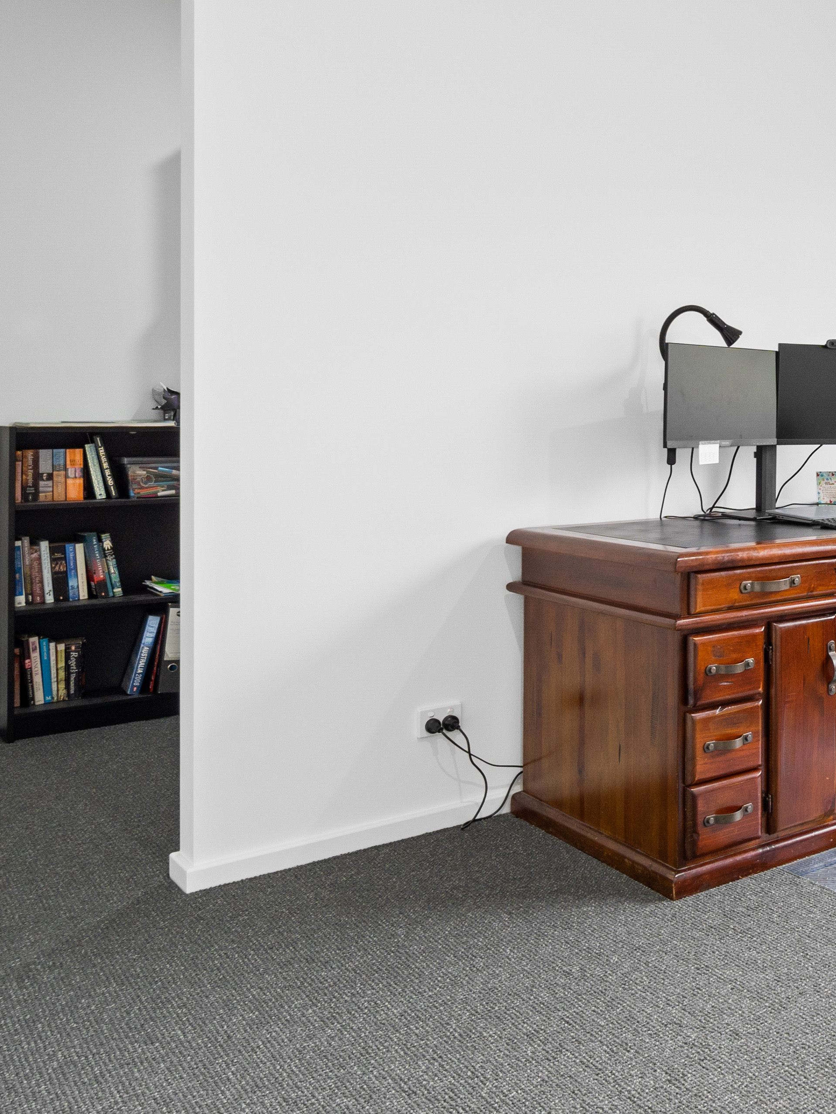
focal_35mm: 35
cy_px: 423
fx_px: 1127
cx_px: 919
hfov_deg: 35.0
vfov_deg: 52.1
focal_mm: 10
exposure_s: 1/2.5
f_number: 8
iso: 200
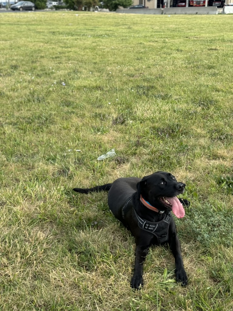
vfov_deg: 39.7
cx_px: 116
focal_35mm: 48
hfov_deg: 30.3
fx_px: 431
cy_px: 156
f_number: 1.78
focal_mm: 6.76
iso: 64
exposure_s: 1/1263
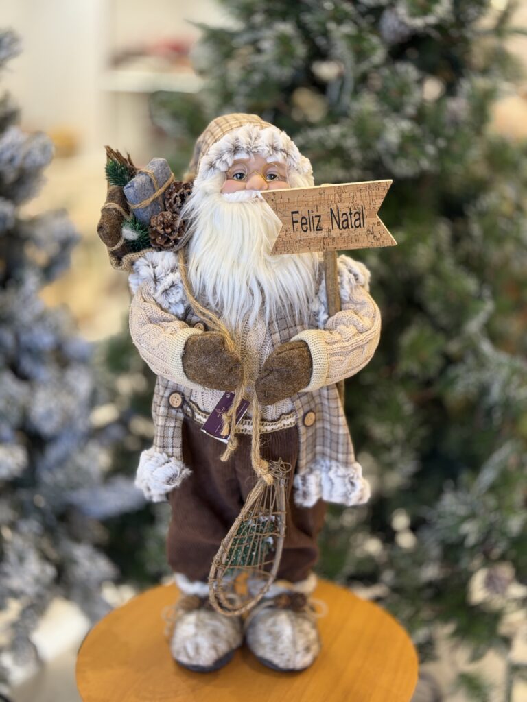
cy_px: 351
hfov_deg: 30.3
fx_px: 974
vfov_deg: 39.7
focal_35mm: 48
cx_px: 264
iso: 100
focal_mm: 6.76
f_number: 1.78
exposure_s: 1/60
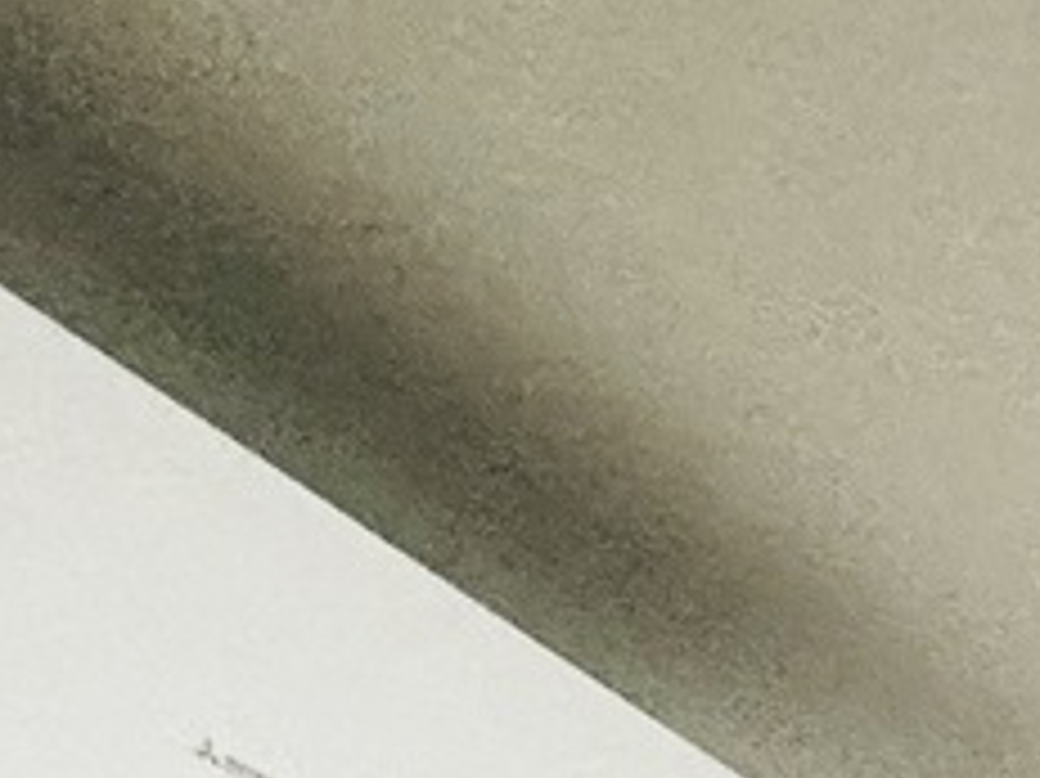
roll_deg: -0.5
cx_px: 2143
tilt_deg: -3.7
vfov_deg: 10.4
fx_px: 2733
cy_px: 2453
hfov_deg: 16.1
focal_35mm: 91
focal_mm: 2.22
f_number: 2.2
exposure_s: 1/50
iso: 250
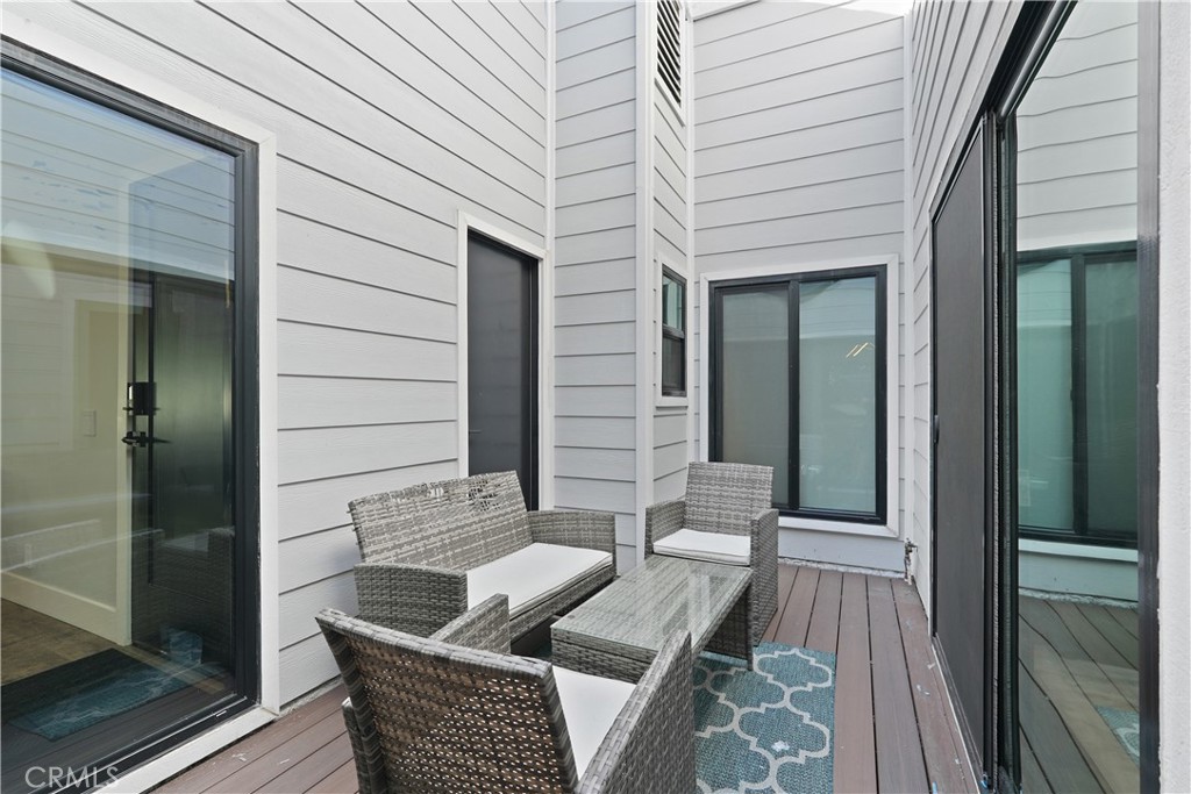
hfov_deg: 96.7
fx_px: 529
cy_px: 397
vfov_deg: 73.8
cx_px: 596
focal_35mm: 16
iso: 250
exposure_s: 1/15
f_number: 6.3
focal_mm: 16
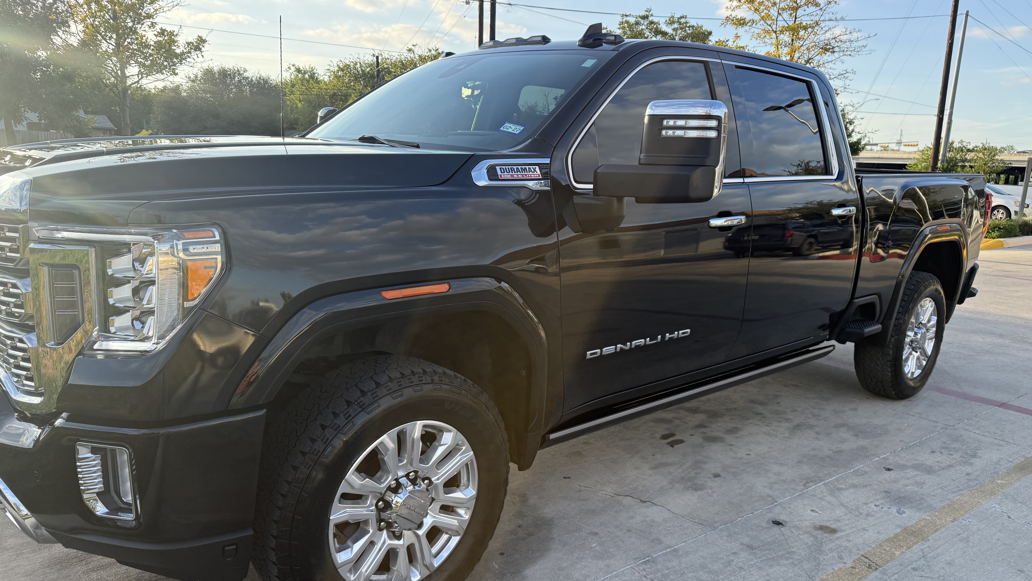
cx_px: 511
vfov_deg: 42.8
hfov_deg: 69.9
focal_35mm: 27
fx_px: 739
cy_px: 319
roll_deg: -2.8
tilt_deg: -10.4
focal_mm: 6.76
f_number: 1.78
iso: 100
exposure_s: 1/1271
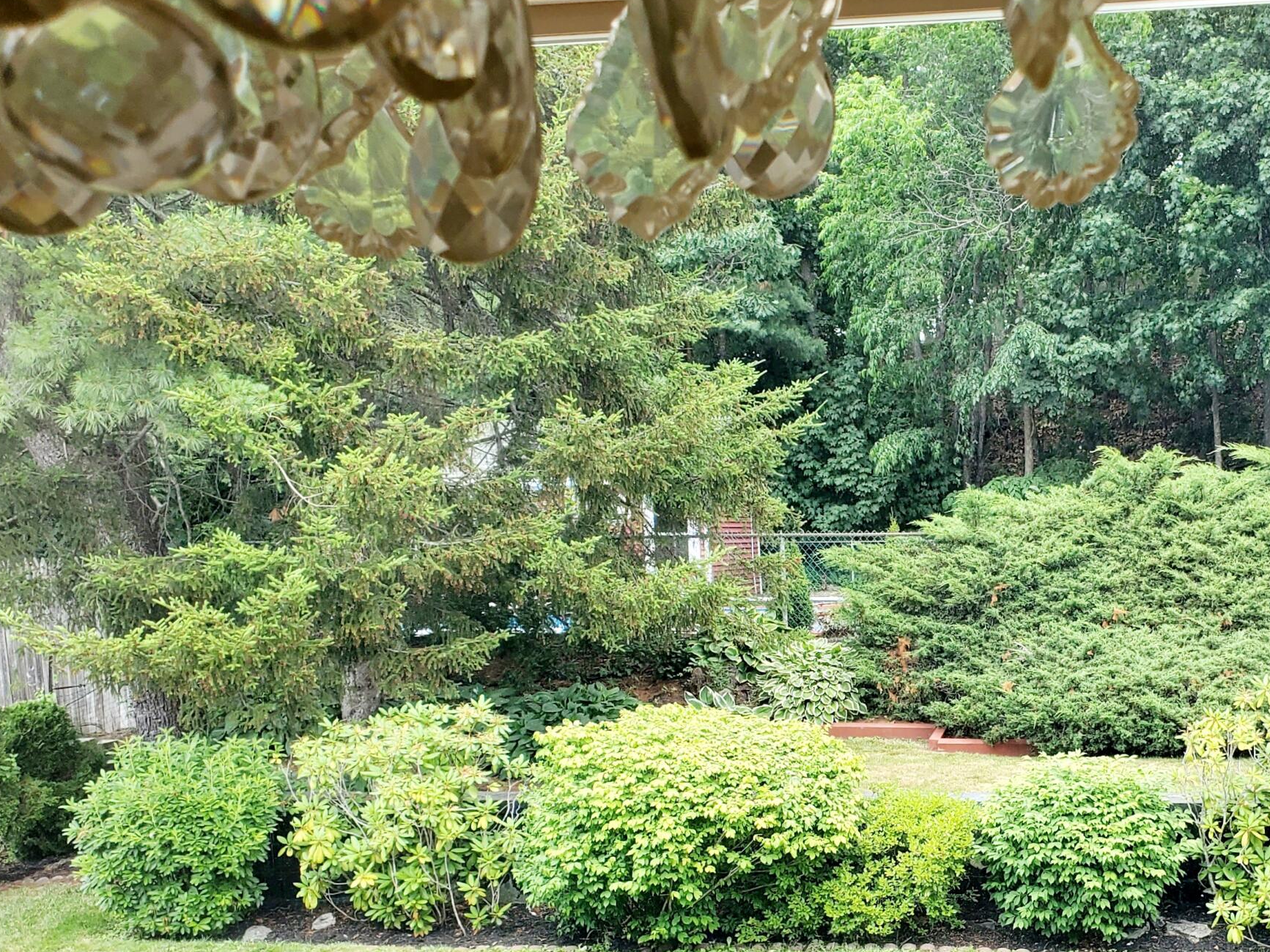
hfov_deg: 40.9
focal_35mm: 45
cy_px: 663
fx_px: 1651
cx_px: 953
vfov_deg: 31.8
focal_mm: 4.3
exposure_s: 1/250
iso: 50
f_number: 2.4
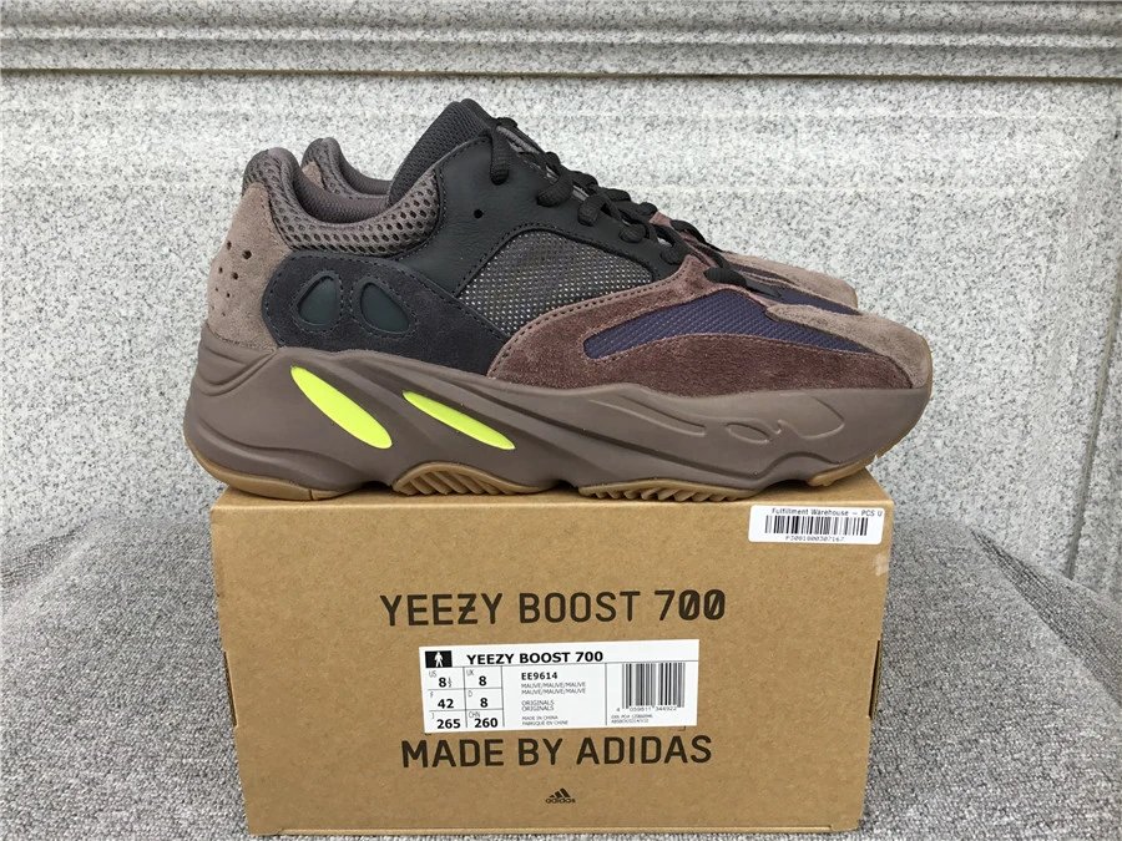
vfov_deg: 45.4
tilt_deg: -18.4
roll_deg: -0.1
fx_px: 1005
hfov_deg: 58.4
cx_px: 561
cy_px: 420
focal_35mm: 31
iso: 40
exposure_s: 1/120
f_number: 2.4
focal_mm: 3.3
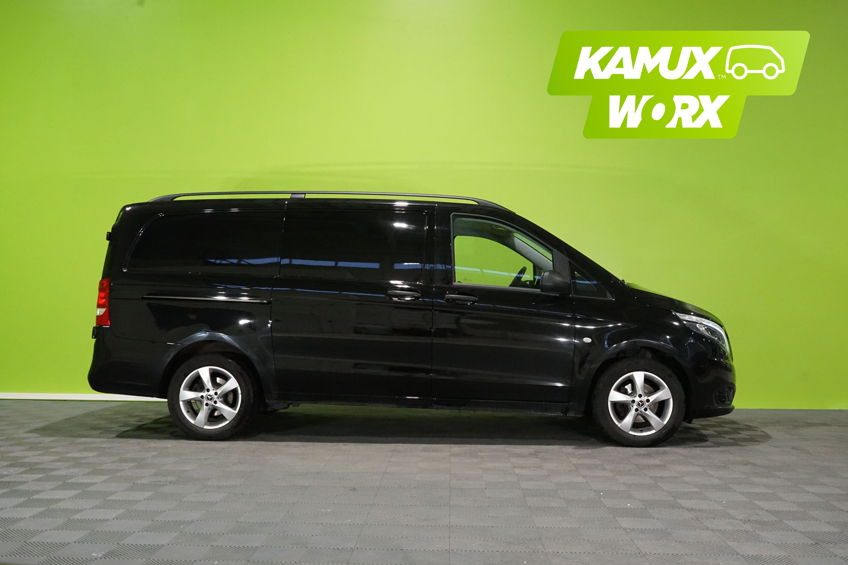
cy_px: 282
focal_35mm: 34
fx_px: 801
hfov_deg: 55.8
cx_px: 424
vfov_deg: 38.9
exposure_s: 1/125
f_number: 8
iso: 6400
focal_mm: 34
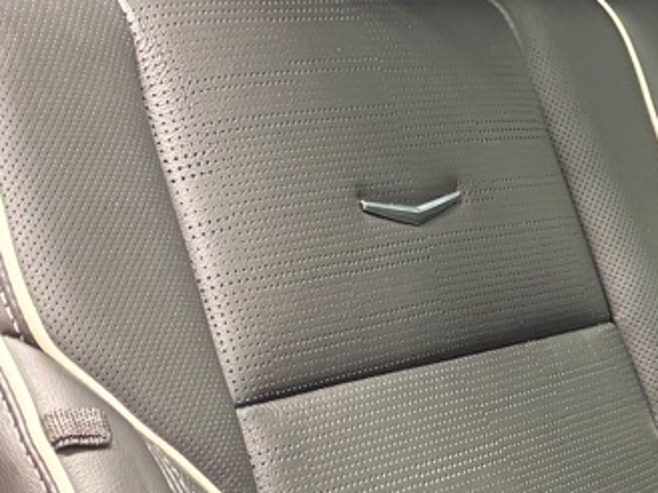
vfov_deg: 11.4
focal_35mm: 127
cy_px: 641
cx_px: 957
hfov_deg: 14.6
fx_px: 2414
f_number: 1.6
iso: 200
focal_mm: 5.96
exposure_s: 1/41
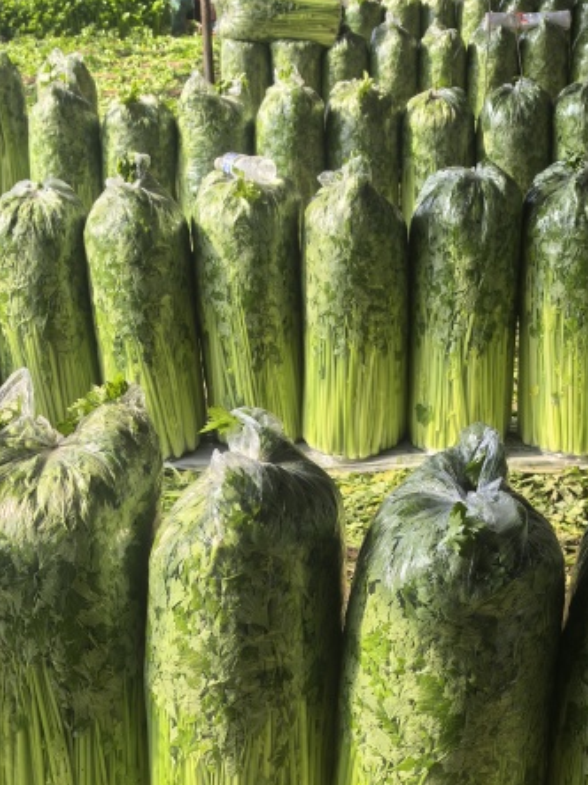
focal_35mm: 65
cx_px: 301
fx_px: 1473
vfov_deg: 28.5
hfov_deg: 22.6
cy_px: 731
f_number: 2
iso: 50
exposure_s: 1/773
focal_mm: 6.98
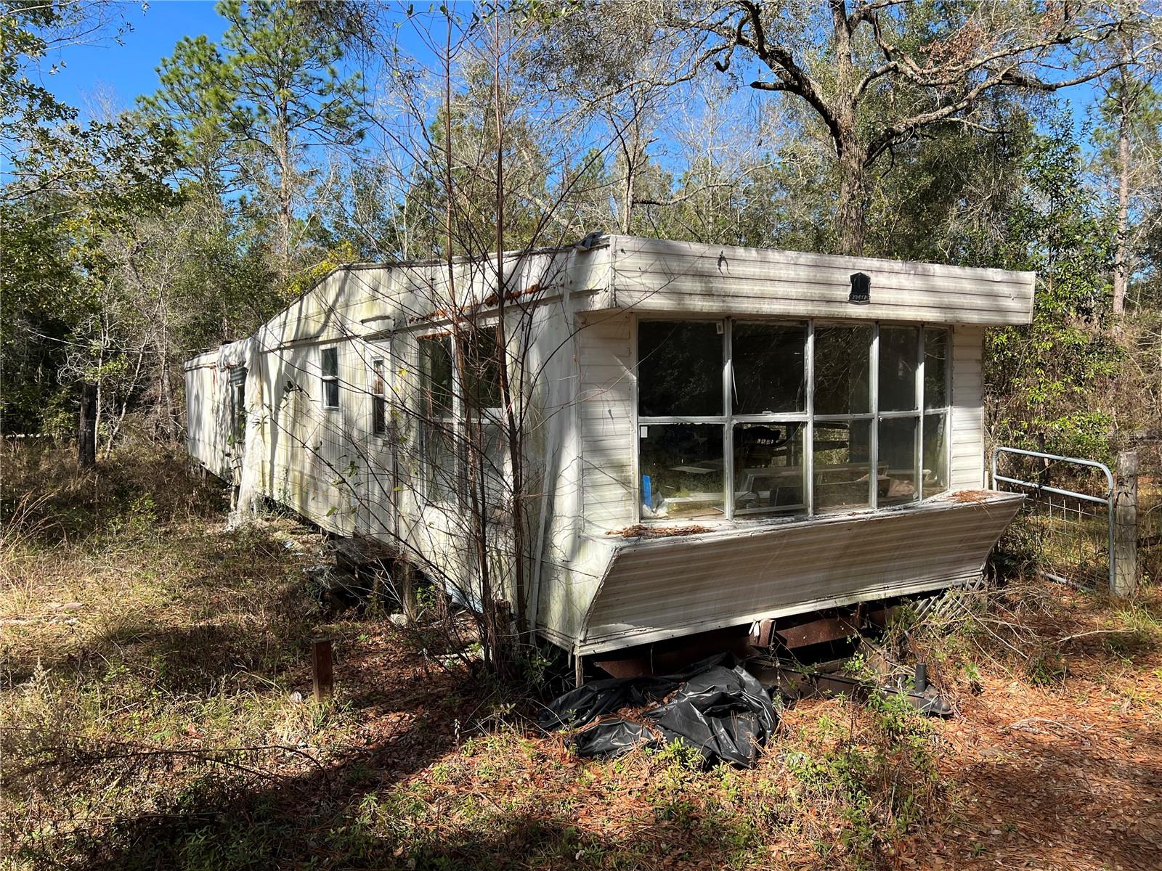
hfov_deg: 67.3
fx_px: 873
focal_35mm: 26
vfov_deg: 53.1
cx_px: 581
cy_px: 436
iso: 50
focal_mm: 5.7
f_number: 1.5
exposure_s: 1/1901
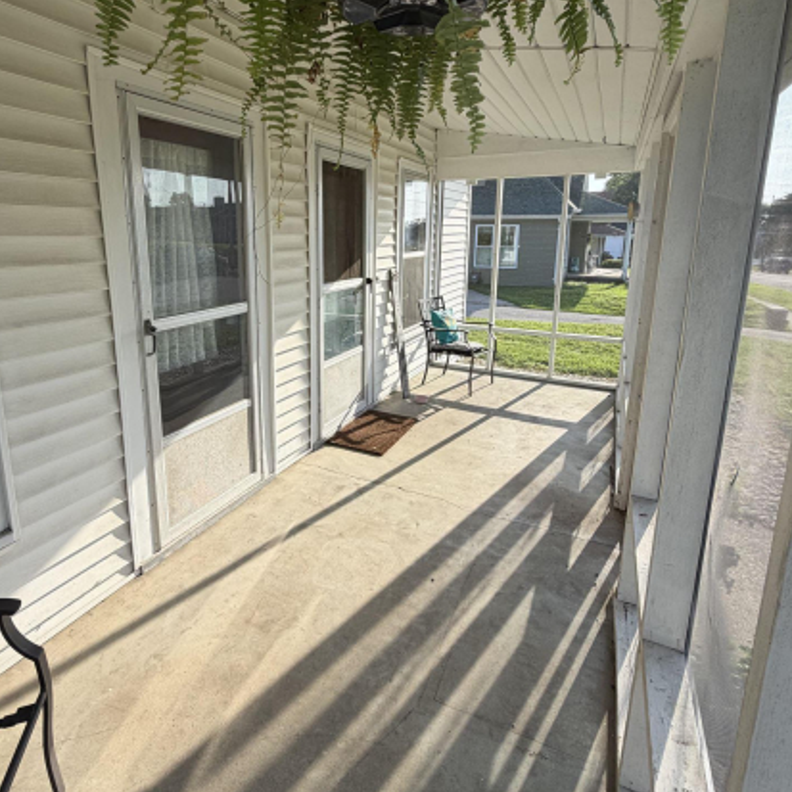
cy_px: 342
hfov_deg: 74.6
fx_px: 518
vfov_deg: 74.5
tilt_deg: -11.1
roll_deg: +0.0
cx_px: 357
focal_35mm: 20
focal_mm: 2.22
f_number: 2.2
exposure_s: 1/502
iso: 50
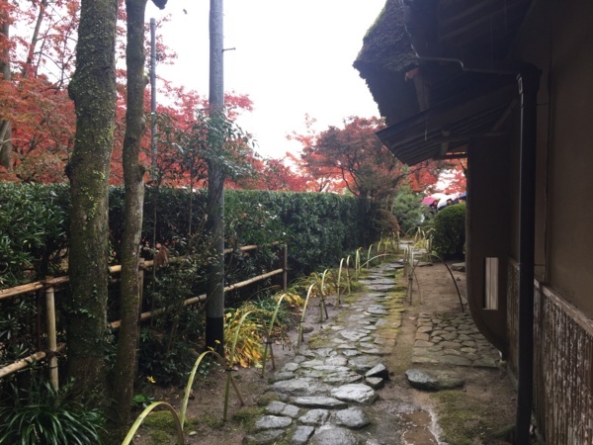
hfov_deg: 61.7
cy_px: 222
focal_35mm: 29
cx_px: 296
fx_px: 497
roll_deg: +0.6
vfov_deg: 48.2
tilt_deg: -3.0
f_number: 2.2
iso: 32
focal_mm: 4.15
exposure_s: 1/60
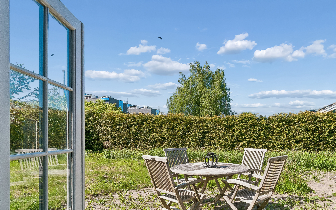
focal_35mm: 23
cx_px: 206
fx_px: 211
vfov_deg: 52.5
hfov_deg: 76.1
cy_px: 130
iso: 200
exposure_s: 1/400
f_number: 10
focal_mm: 12
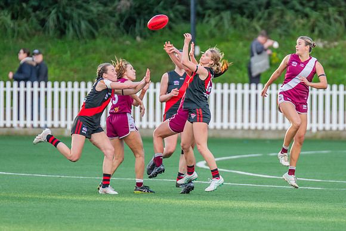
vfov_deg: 1.9
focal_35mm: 738
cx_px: 212
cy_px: 93
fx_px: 7098
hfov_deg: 2.8
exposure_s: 1/800
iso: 1000
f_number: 4
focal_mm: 420
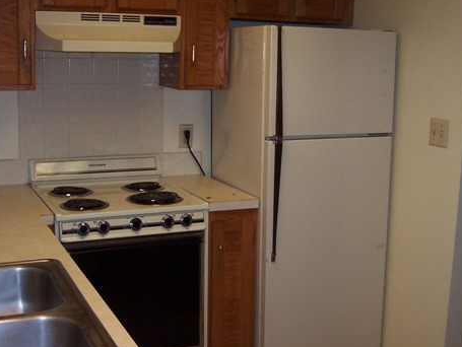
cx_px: 265
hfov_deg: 36.7
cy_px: 164
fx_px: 695
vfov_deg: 28.1
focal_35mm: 52
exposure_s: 1/60
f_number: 2.8
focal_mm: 5.6
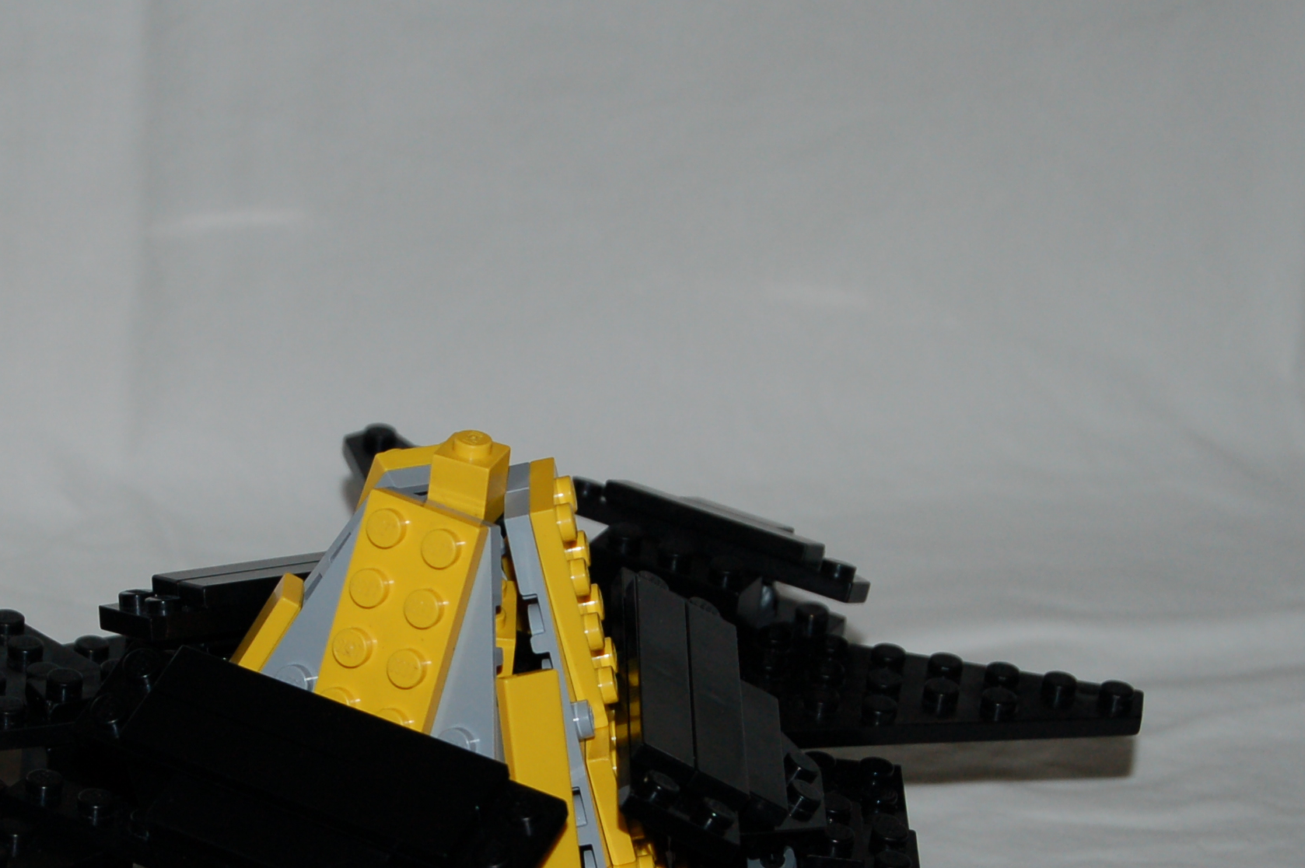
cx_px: 277
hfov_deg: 13.8
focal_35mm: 148
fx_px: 5357
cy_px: 676
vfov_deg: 9.2
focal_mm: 55
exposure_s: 1/60
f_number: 5.6
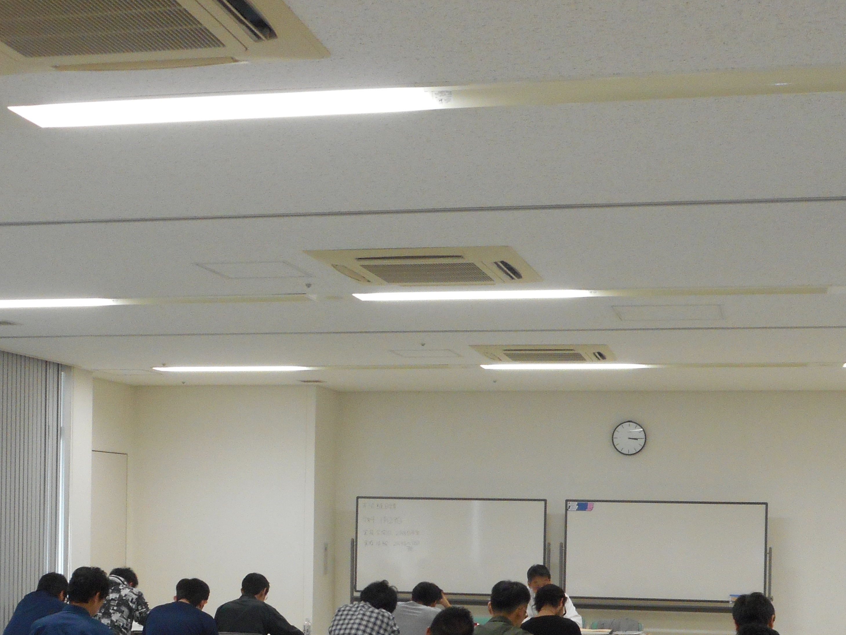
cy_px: 533
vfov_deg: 23.9
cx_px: 441
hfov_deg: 32.2
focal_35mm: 60
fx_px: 1467
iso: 250
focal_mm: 6
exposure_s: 1/30
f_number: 4.2
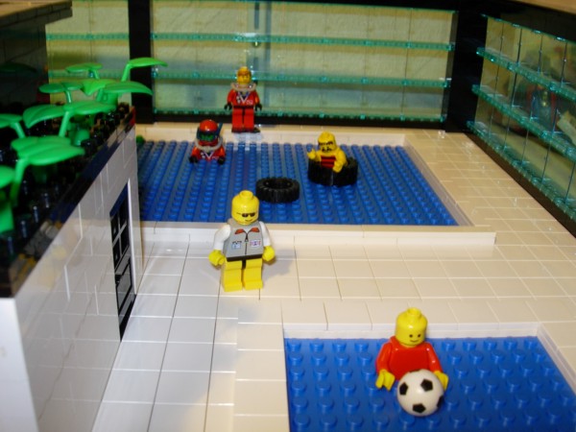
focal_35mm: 38
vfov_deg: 37.7
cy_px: 216
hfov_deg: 49.0
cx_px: 288
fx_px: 632
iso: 79
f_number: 4.8
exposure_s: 1/1.7
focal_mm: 7.8
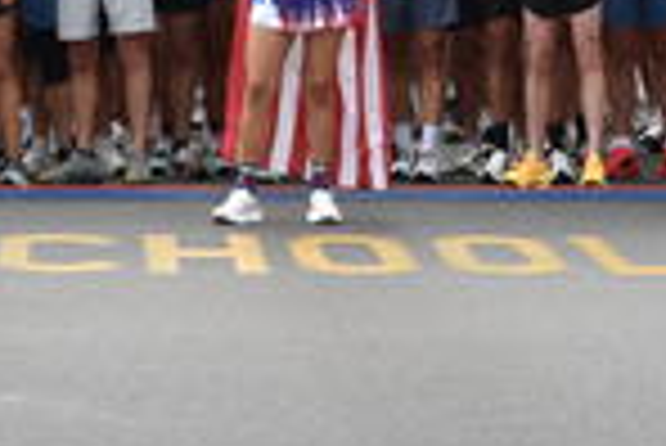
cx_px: 364
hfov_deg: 4.7
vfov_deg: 3.2
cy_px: -142
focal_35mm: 434
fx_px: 8037
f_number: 7.1
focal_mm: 78
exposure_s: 1/200
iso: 800
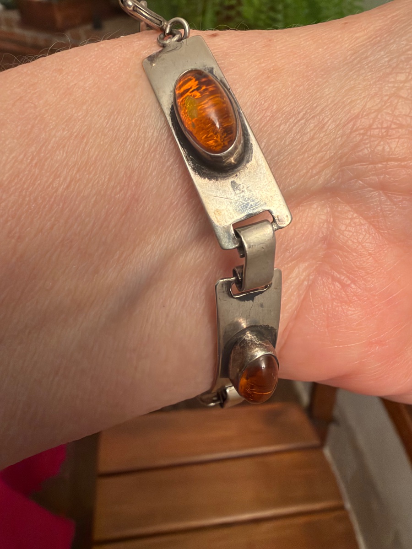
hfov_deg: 51.4
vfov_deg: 65.3
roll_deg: +1.3
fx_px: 428
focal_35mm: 27
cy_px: 274
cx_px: 206
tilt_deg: -36.7
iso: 200
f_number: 2.2
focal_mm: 2.22
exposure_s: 1/50
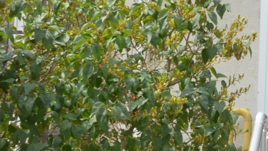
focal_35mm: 209
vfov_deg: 5.8
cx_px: 555
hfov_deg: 9.6
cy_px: 81
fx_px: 1486
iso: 180
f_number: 8
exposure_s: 1/250
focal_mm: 26
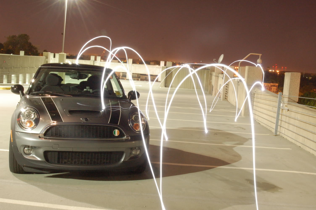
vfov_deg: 31.8
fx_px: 368
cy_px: 105
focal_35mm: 42
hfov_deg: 46.4
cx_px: 158
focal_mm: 28
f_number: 22
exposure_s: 30
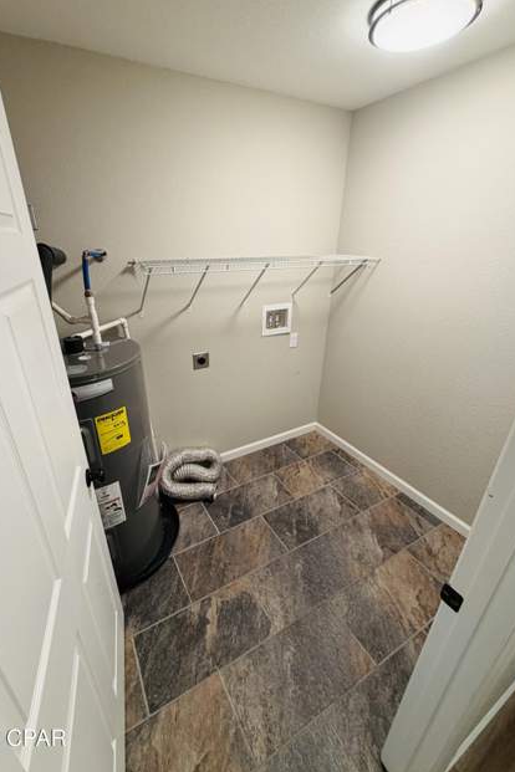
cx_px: 230
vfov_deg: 100.4
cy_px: 377
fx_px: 322
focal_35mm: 15
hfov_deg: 77.1
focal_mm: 2.22
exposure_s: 1/60
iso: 200
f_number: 2.2
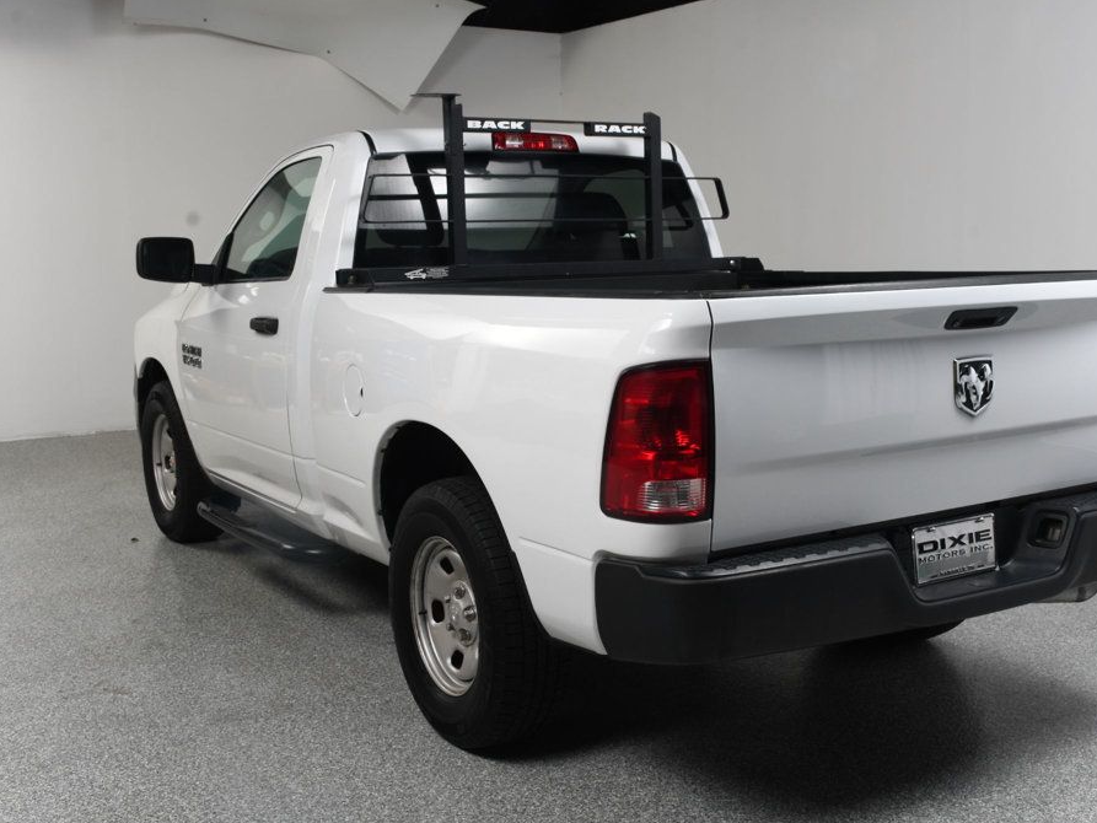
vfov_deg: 33.6
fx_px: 1363
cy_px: 407
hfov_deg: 43.7
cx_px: 623
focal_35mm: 43
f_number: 11
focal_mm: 26
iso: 100
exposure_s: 1/160
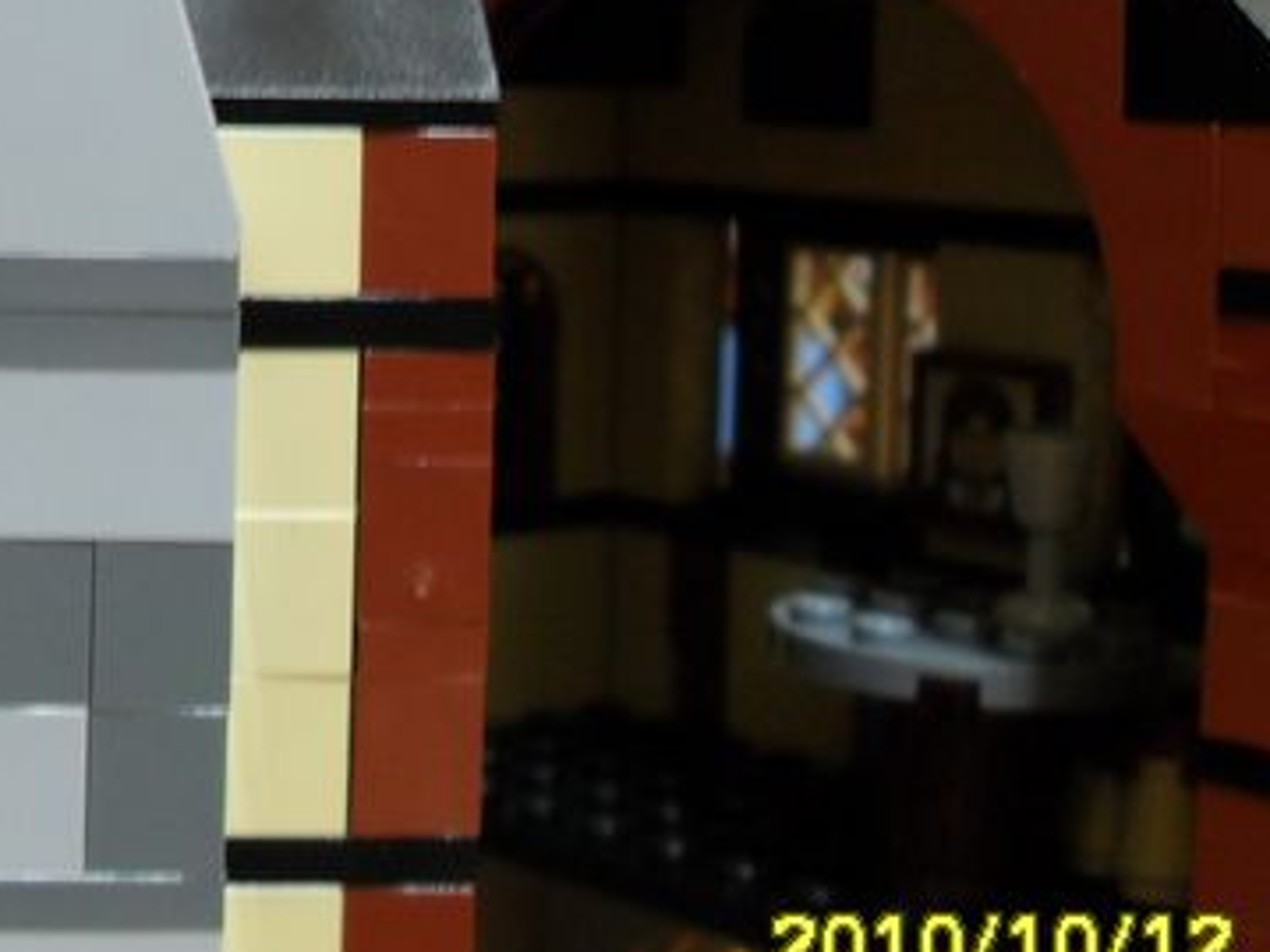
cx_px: -78
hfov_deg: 23.7
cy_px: 85
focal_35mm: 78
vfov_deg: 18.6
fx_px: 2861
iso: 200
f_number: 2.8
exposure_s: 1/6
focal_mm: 6.2
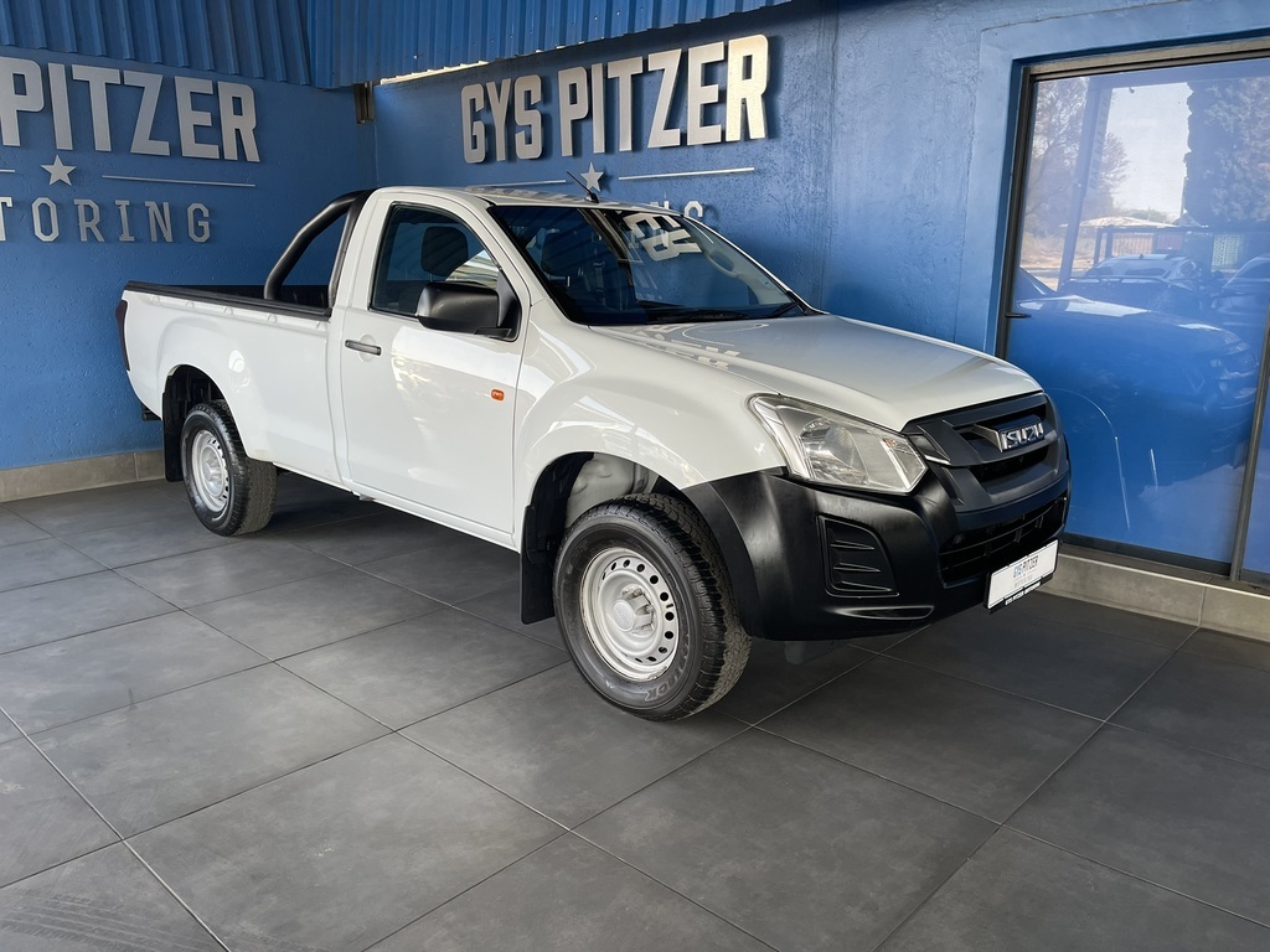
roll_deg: +0.2
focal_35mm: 25
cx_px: 635
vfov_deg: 54.9
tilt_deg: -13.5
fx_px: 917
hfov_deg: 69.4
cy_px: 476
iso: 80
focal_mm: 5.1
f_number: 1.6
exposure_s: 1/121
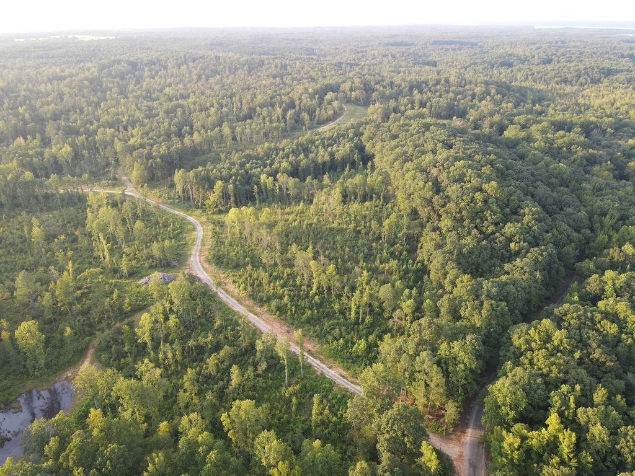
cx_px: 318
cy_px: 238
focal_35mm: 24
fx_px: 440
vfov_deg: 56.8
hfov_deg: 71.6
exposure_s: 1/50
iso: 100
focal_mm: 4.5
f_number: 2.8
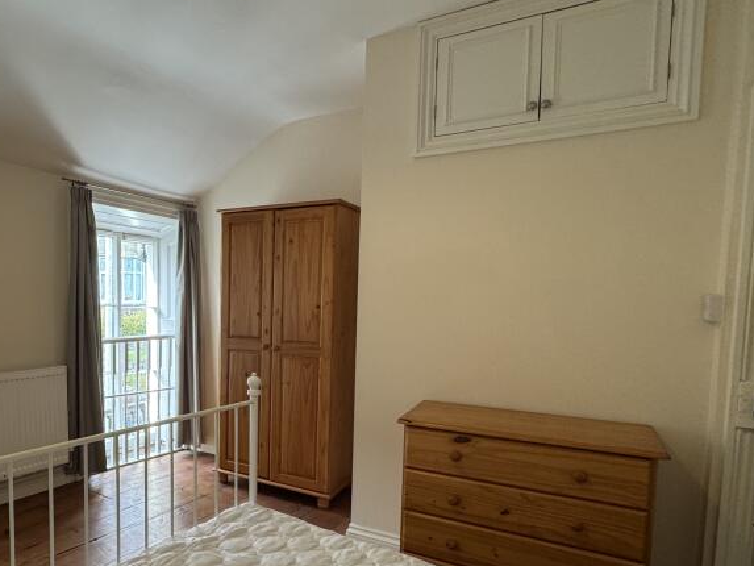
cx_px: 193
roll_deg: +0.4
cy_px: 337
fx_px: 545
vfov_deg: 54.5
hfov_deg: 65.4
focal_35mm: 25
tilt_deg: -3.7
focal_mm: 2.22
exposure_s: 1/100
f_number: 2.2
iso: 160
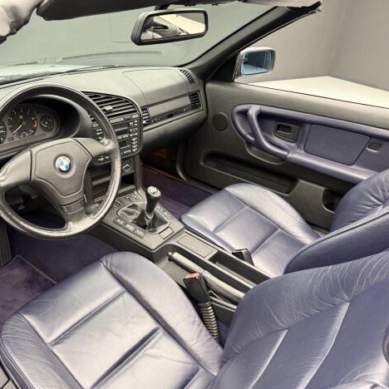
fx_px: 369
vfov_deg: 55.6
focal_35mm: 29
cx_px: 138
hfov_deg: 54.8
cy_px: 194
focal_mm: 6.76
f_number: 1.78
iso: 500
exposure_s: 1/49
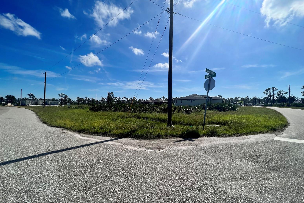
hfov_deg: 104.2
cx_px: 154
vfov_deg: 81.2
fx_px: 118
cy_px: 101
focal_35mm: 14
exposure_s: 1/3774
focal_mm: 1.57
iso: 32
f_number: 1.8
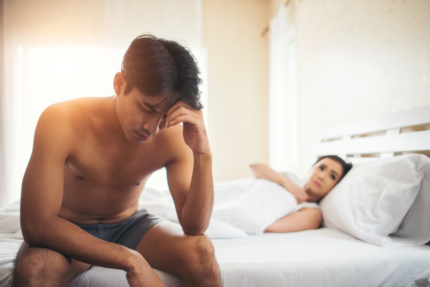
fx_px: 334
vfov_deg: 46.4
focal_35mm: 28
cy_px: 144
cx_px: 215
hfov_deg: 65.5
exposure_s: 1/160
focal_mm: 28
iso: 400
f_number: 1.8
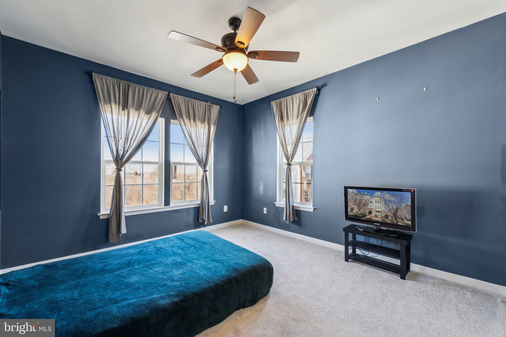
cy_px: 168
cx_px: 253
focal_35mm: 14
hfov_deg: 104.3
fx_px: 197
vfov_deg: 81.2
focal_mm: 14
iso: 500
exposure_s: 1/50
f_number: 5
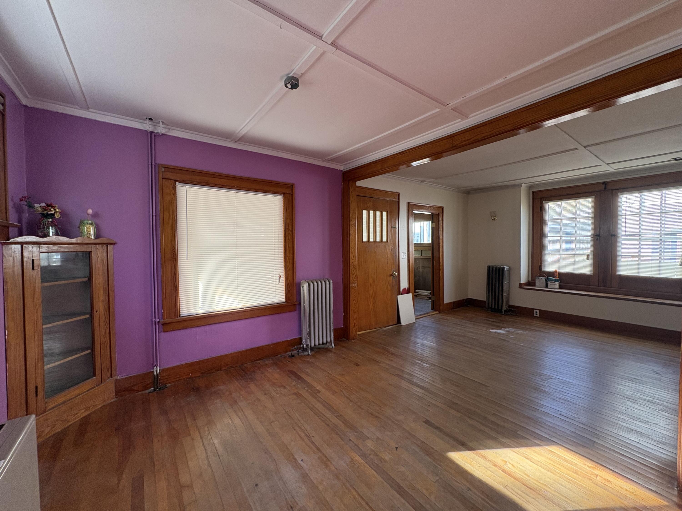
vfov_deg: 85.7
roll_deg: +0.7
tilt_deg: -1.3
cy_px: 256
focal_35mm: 14
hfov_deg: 102.1
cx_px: 341
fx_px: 276
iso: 200
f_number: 2.2
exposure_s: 1/99
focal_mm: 2.22
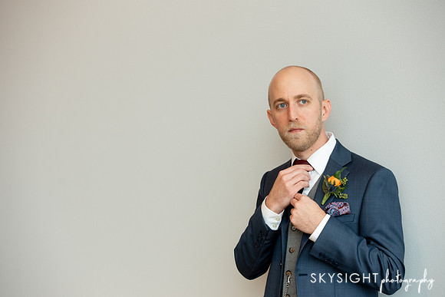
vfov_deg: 19.5
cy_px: 148
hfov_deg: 28.8
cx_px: 222
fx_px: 865
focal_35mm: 70
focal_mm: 70
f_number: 4
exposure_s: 1/400
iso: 2000
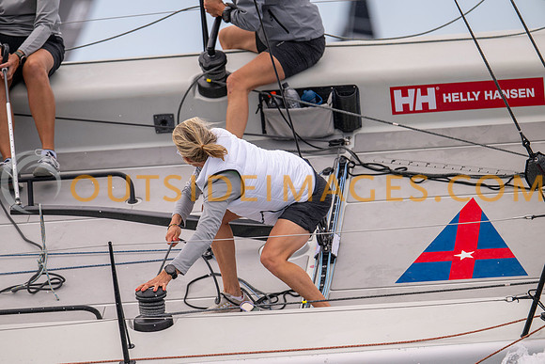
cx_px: 272
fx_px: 6057
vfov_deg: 3.4
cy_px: 182
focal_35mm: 400
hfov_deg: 5.2
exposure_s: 1/1600
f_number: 5
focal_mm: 400
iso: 200
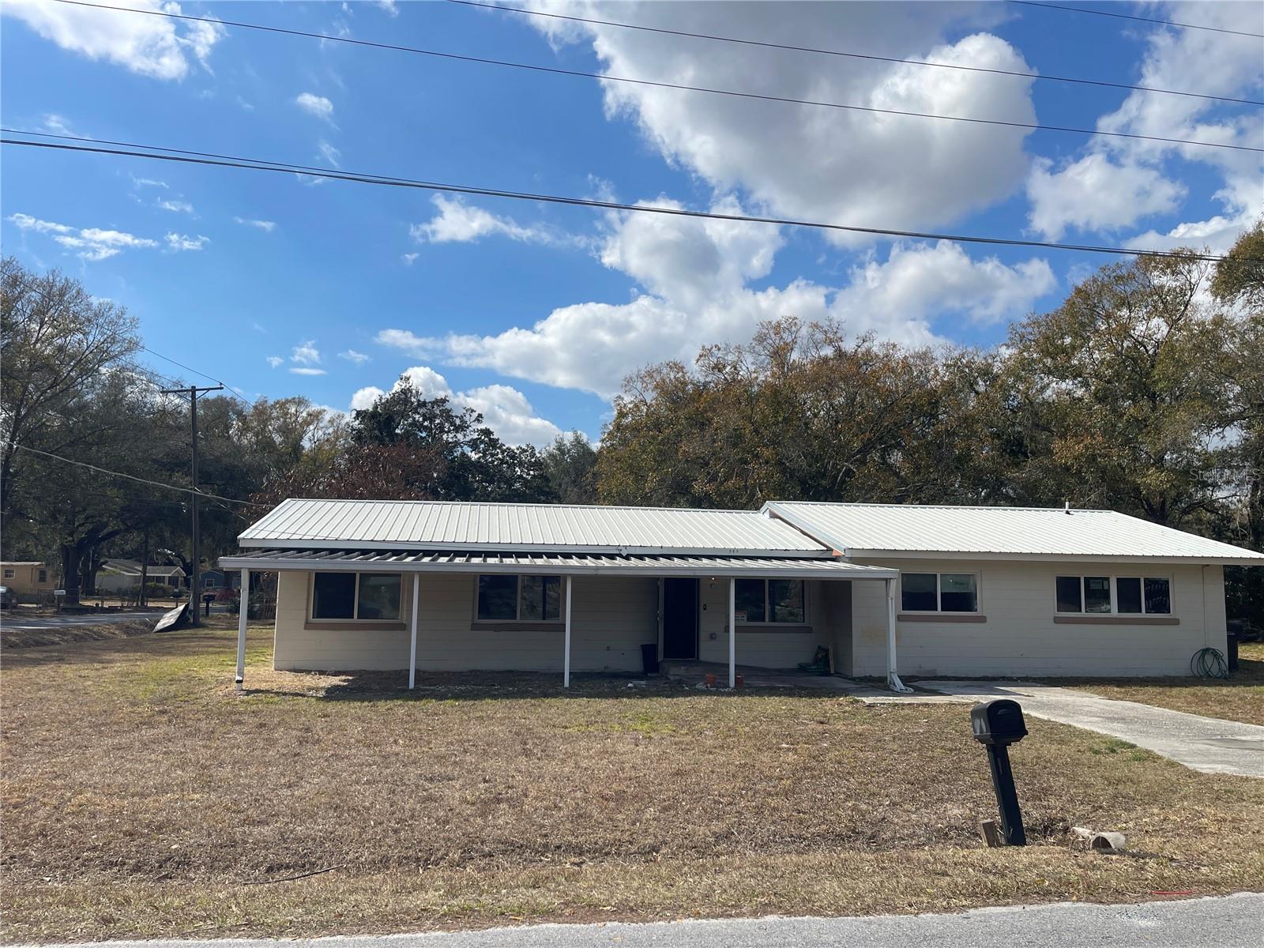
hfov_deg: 69.4
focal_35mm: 25
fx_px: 913
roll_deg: -1.0
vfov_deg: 54.9
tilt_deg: +5.7
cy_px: 474
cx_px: 632
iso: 32
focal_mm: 5.1
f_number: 1.6
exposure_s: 1/6579
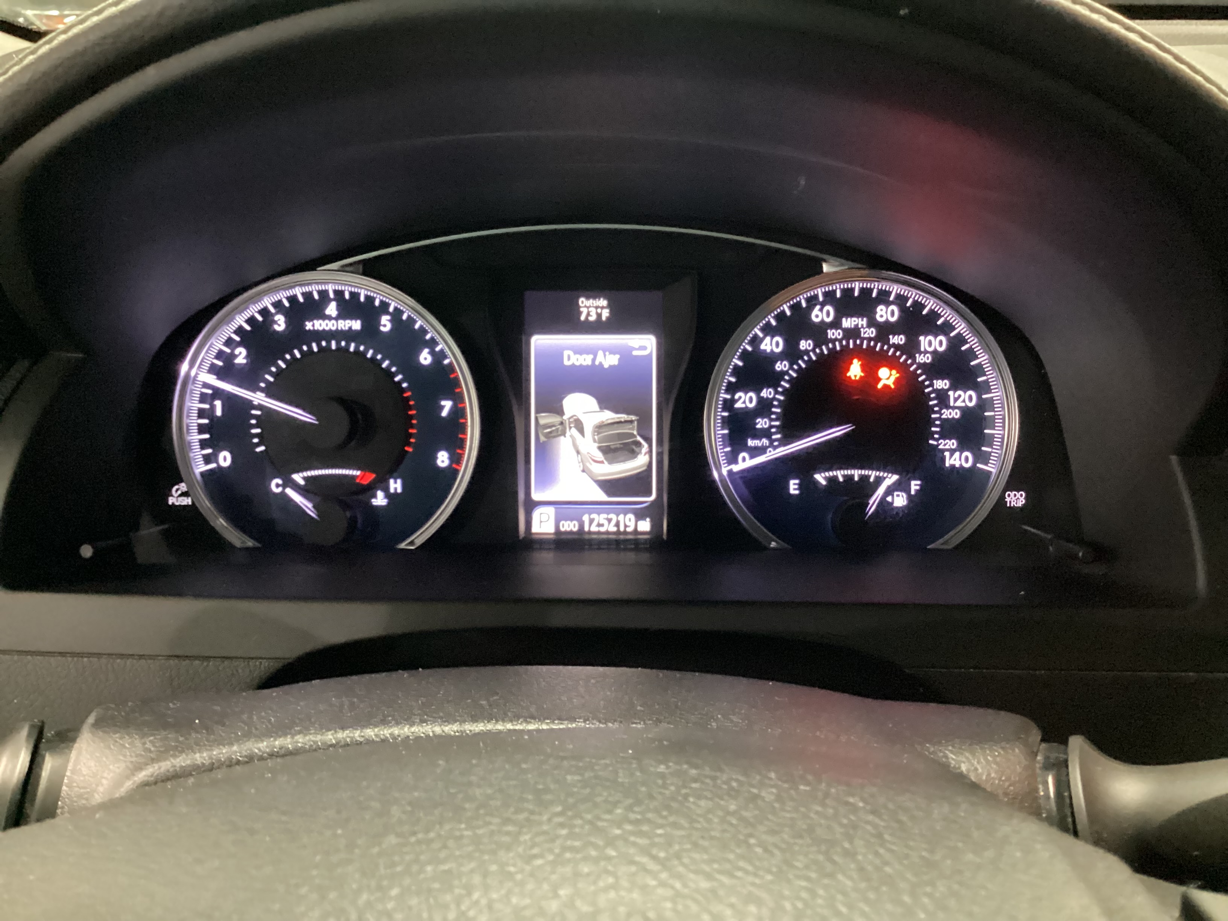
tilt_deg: -26.8
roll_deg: -0.7
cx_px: 614
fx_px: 1100
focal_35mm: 31
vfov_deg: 45.4
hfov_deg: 58.4
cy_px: 460
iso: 640
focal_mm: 3.3
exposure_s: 1/17
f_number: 2.4
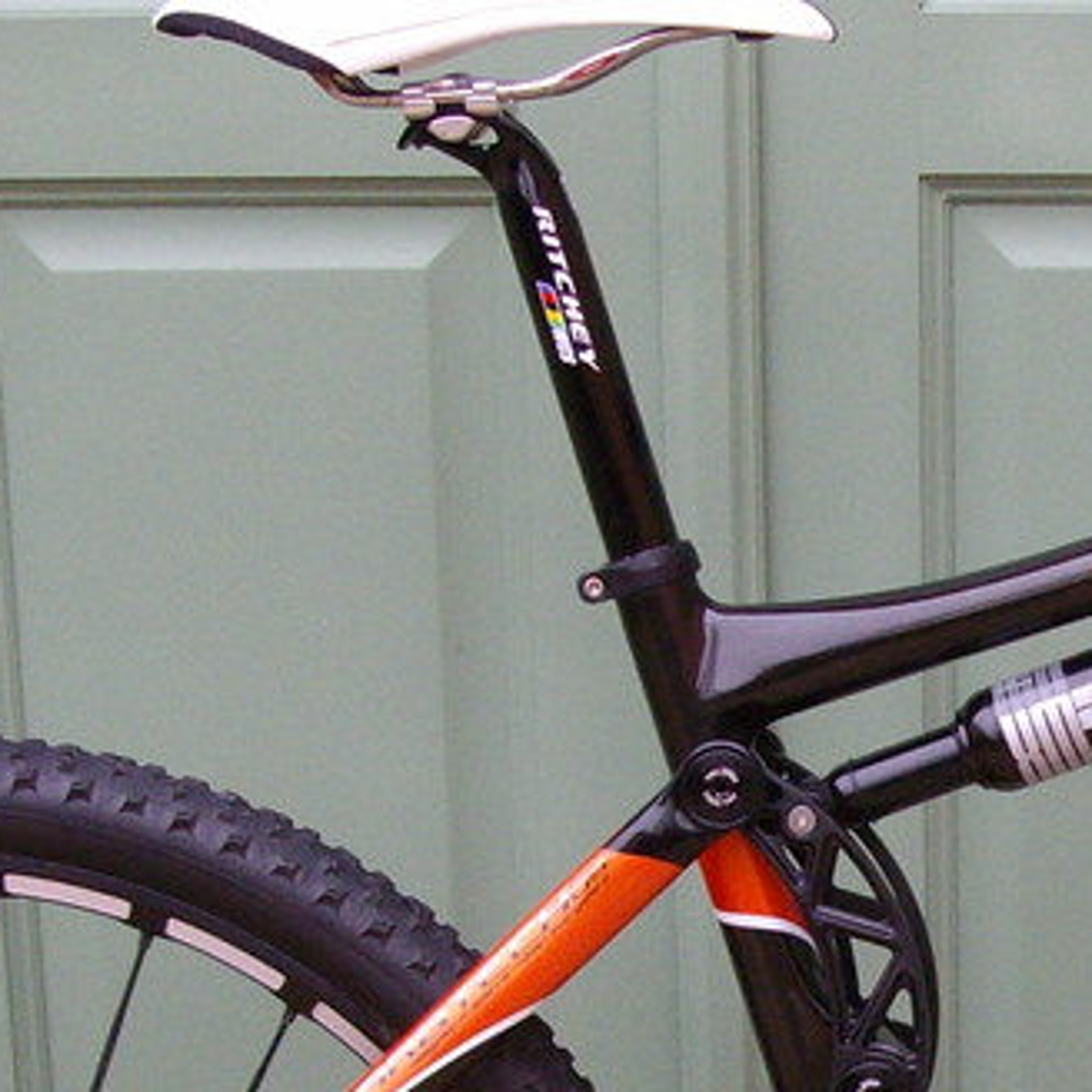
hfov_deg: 13.7
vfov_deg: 14.0
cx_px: 1312
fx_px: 4426
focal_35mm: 124
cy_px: 932
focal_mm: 6
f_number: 2.7
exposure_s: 1/100
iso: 160
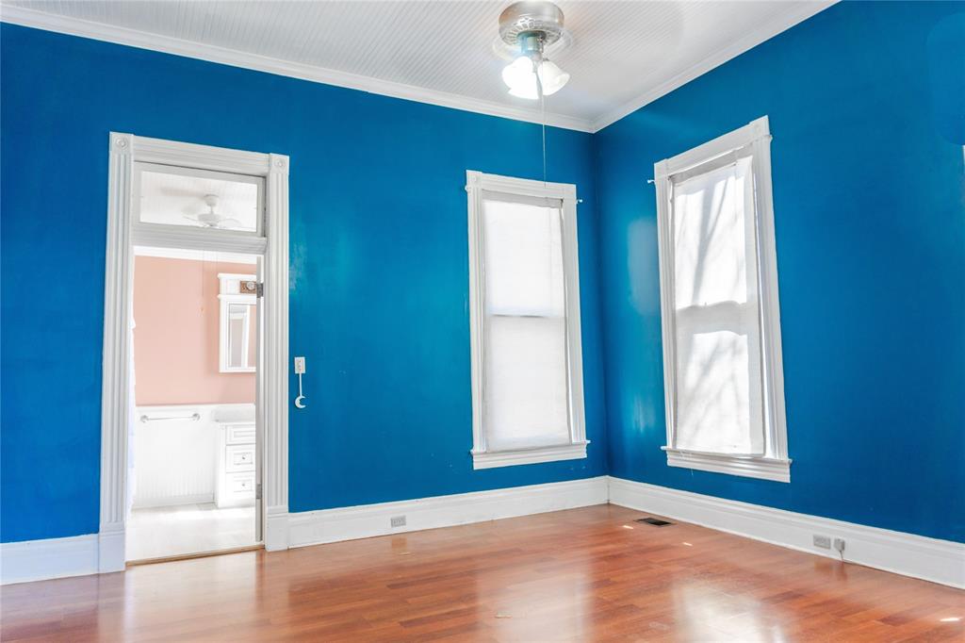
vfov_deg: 53.1
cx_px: 482
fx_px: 643
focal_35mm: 24
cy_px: 322
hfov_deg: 73.8
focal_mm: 16
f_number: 8
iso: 100
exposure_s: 1/6
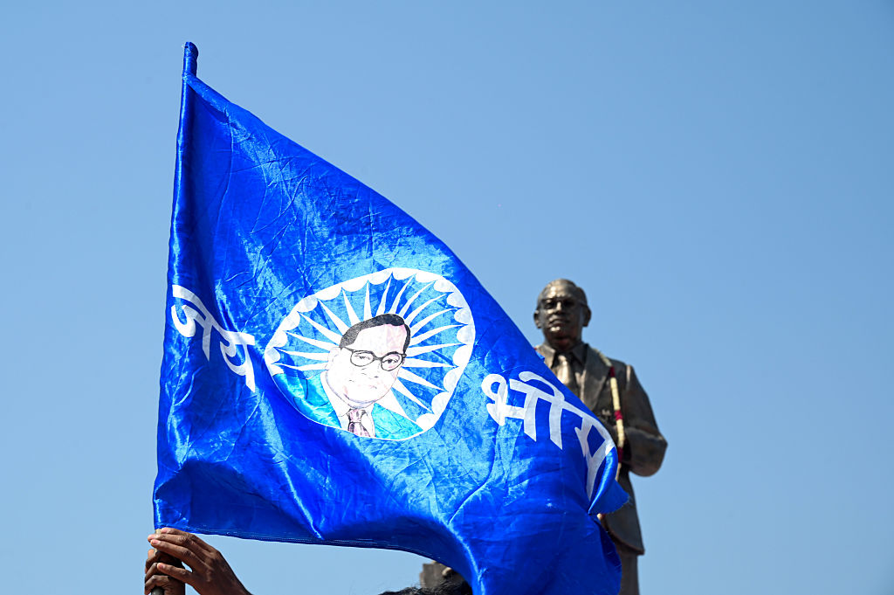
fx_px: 1737
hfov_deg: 28.9
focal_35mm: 70
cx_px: 447
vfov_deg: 19.4
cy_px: 298
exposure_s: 1/400
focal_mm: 70
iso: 200
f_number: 9
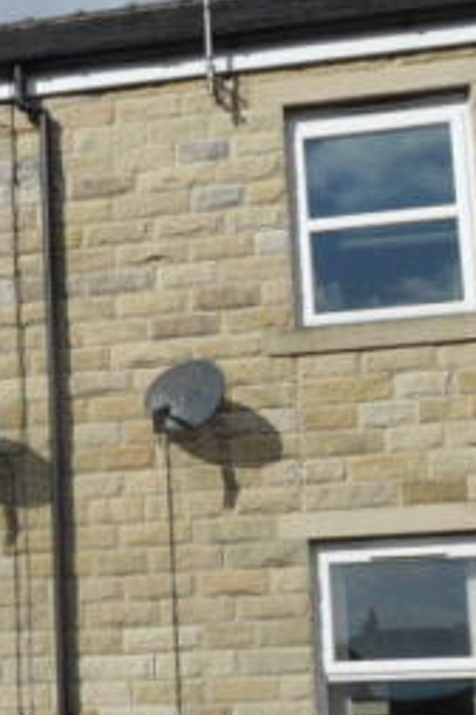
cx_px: -137
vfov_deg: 25.8
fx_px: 1527
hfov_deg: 16.7
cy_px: 583
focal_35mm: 77
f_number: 5
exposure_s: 1/750
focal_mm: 5.3
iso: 80
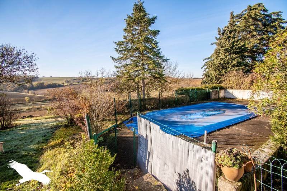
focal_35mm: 15
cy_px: 96
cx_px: 144
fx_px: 120
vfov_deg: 77.3
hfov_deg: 100.4
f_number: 4.5
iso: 200
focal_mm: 10
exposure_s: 1/640
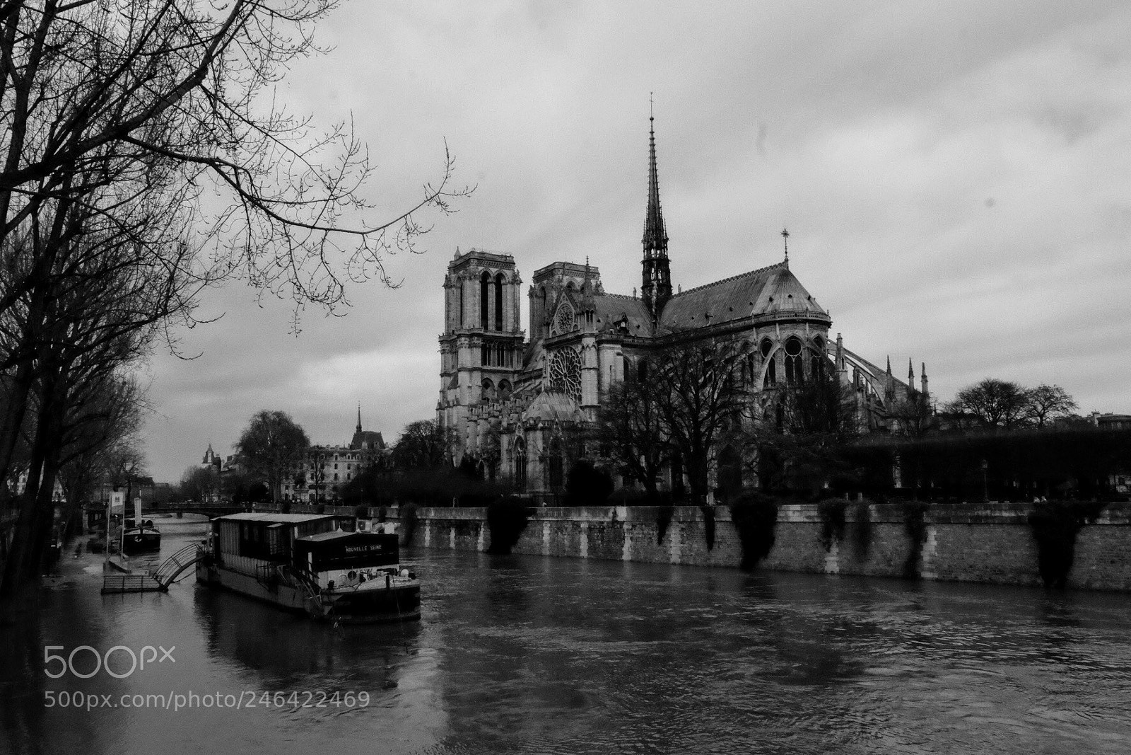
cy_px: 378
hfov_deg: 61.9
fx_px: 943
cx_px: 566
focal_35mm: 30
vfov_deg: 43.6
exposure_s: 1/750
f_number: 22
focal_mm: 20.1
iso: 3200
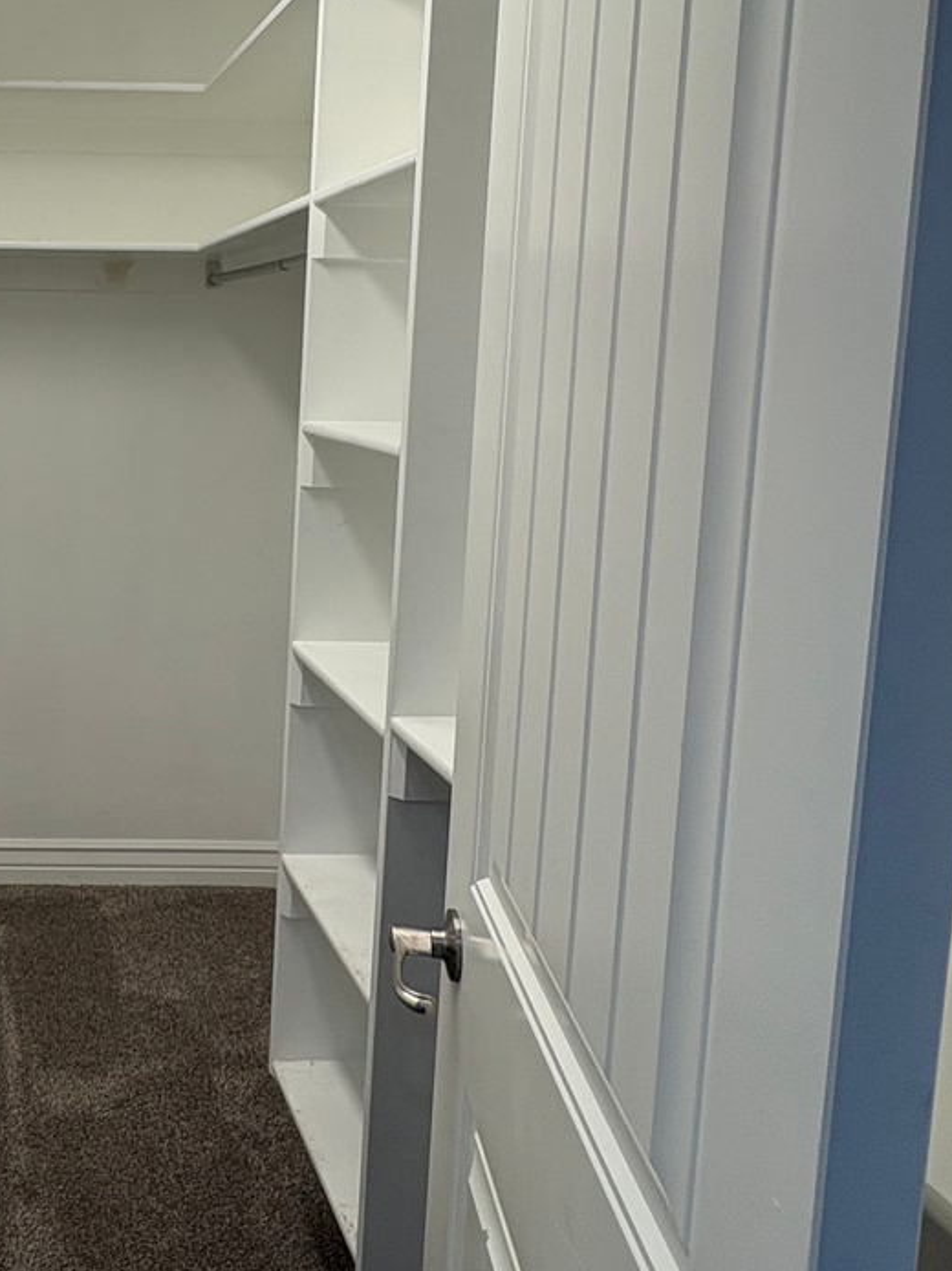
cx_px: -22
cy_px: 451
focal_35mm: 31
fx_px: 1137
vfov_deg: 57.4
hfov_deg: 39.5
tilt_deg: -4.5
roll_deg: -0.6
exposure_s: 1/120
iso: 50
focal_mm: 2.22
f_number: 2.2
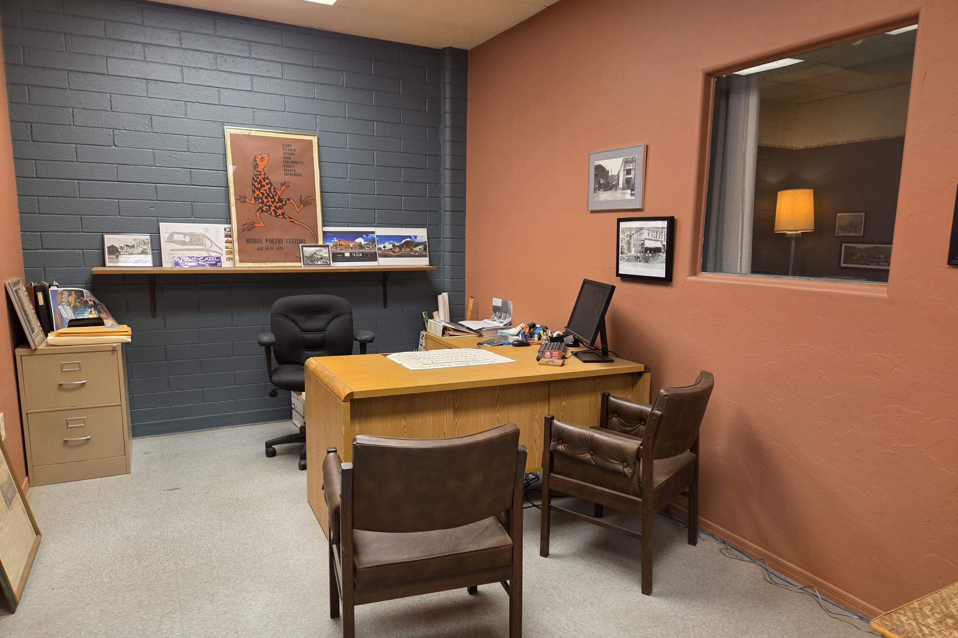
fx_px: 639
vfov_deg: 53.0
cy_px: 351
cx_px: 480
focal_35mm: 24
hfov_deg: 73.7
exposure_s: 1/120
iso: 250
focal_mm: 5.4
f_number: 1.8
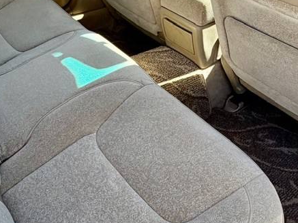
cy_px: 80
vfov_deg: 34.9
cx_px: 149
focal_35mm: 41
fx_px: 353
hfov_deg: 45.8
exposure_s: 1/220
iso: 64
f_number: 2.2
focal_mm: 2.22
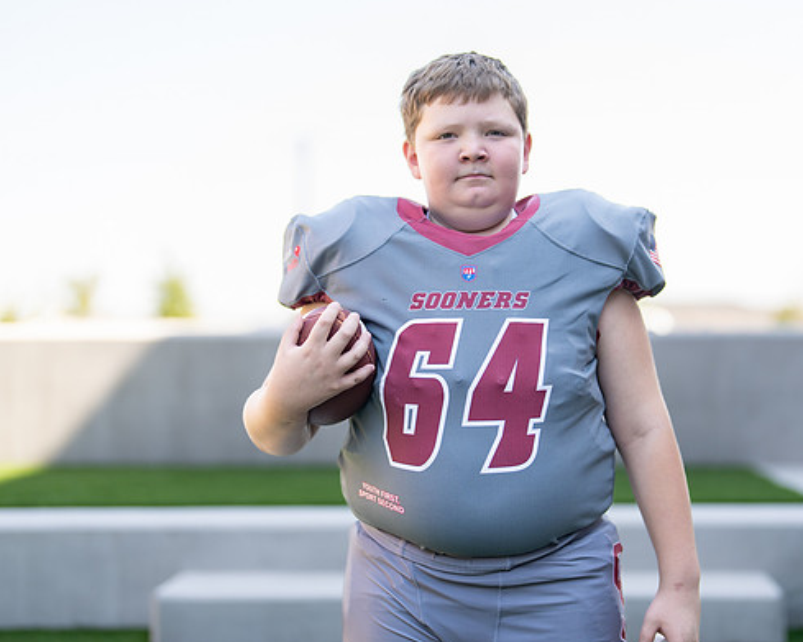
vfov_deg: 22.2
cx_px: 487
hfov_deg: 27.5
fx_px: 1640
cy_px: 298
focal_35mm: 69
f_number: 1.2
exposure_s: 1/1600
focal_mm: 50
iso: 100
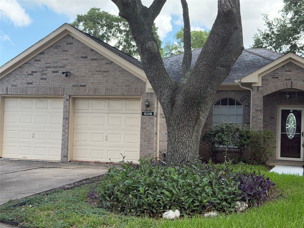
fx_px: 422
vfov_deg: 30.3
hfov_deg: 39.7
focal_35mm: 48
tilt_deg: +2.9
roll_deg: -1.5
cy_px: 114
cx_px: 152
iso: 100
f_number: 1.78
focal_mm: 6.76
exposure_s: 1/917
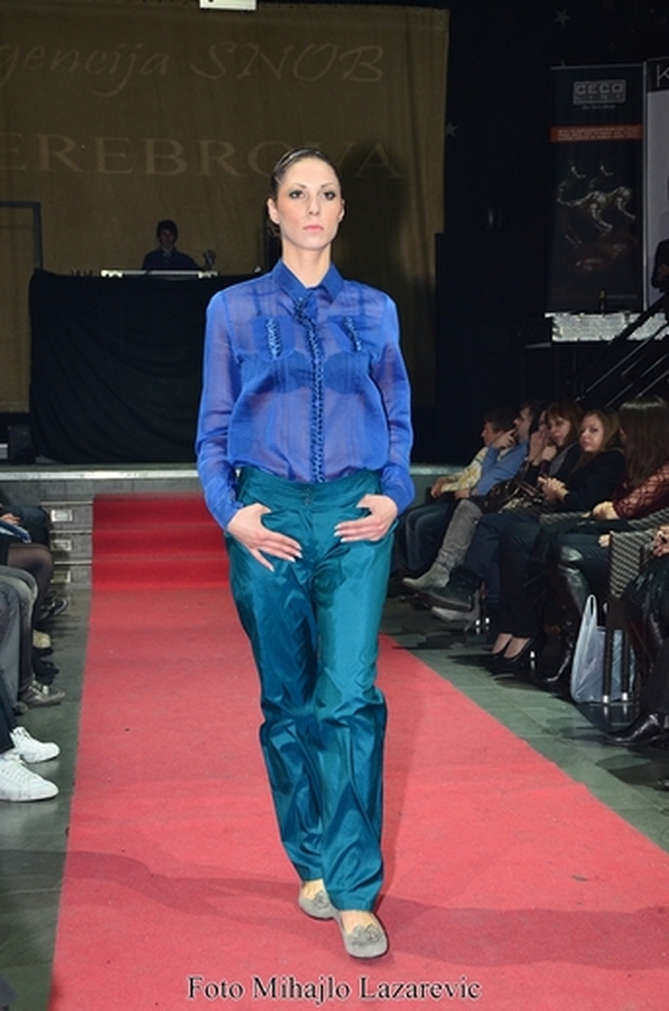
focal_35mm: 57
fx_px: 1597
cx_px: 334
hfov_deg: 23.7
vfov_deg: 35.1
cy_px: 506
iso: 800
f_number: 5.6
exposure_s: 1/125
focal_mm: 38
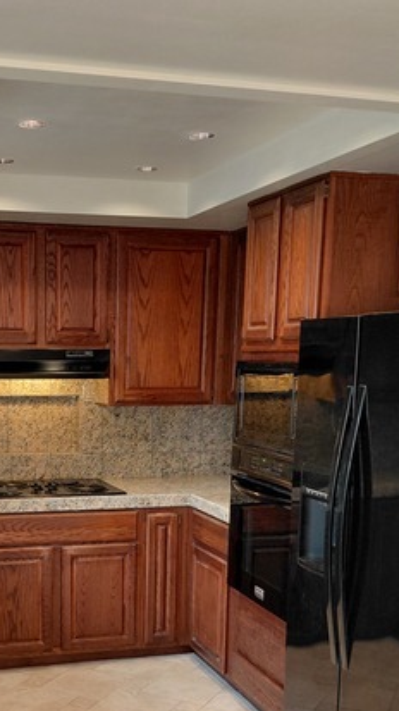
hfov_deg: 26.5
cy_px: 512
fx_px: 828
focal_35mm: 44
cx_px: 72
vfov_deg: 45.2
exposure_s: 1/60
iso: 250
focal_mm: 4.69
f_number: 1.8
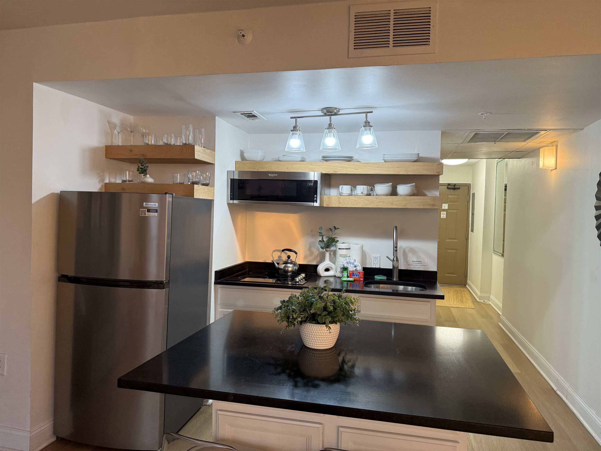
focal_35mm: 24
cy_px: 226
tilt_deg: -0.1
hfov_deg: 71.6
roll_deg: -0.9
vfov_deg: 56.8
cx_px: 300
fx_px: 417
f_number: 1.78
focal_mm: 6.76
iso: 160
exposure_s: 1/121
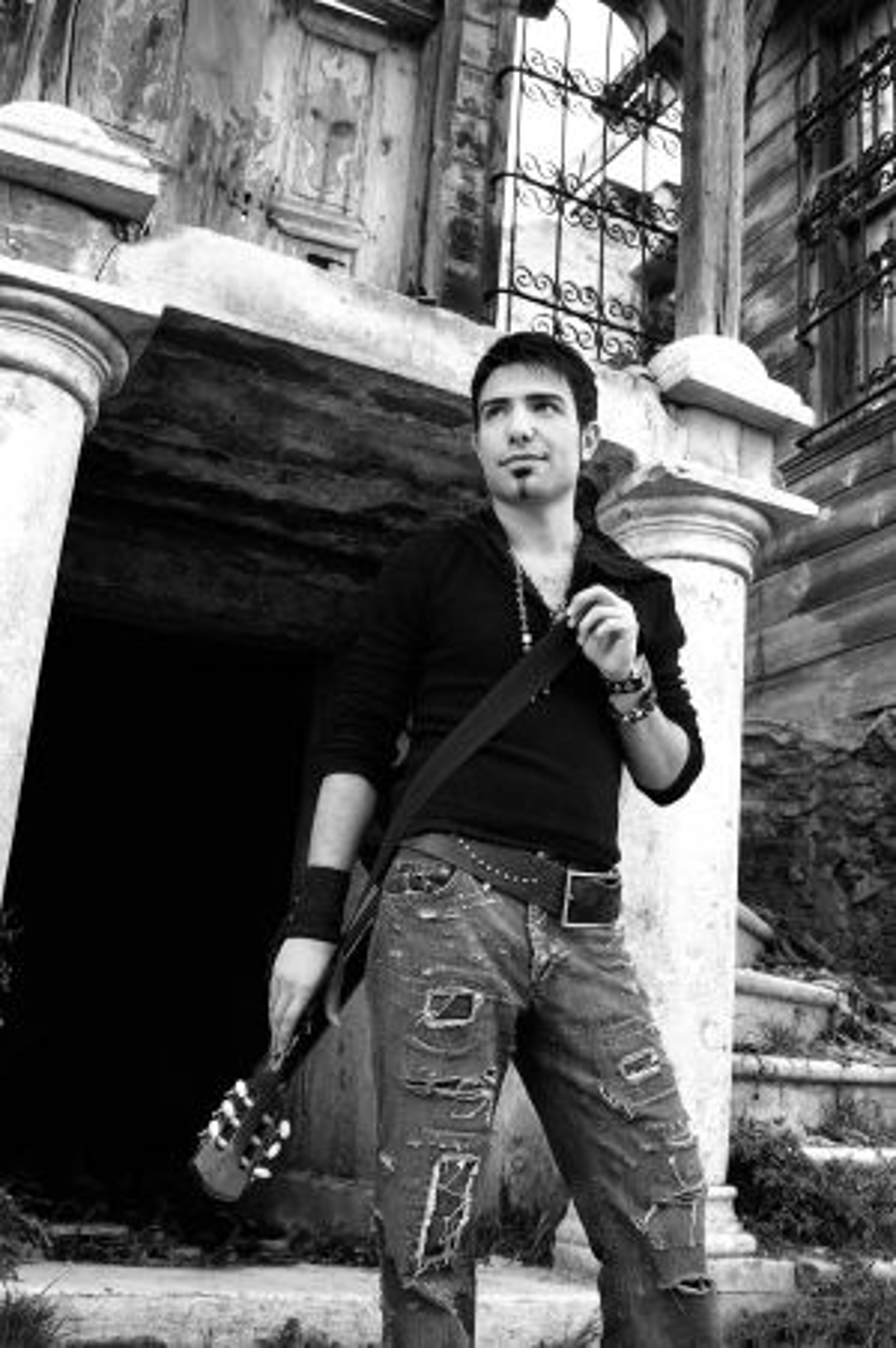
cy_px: 674
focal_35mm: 36
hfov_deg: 36.8
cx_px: 448
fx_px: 1346
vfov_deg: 53.2
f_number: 4.5
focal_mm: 24
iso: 800
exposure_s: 1/60
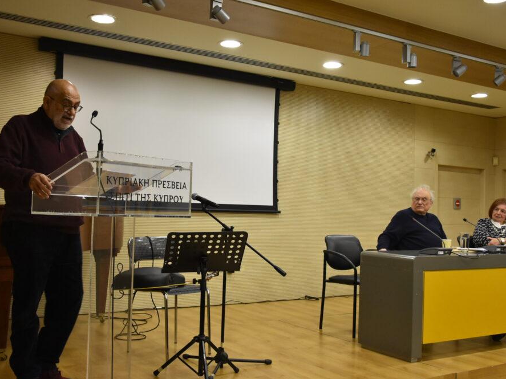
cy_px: 185
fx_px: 585
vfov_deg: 35.9
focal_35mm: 40
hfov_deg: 46.8
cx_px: 261
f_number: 5
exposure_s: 1/100
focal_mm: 24
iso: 1600
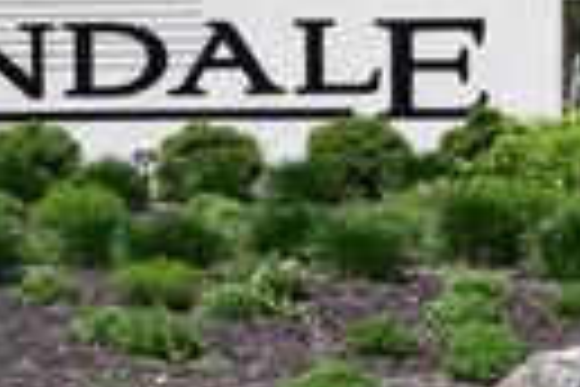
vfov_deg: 7.4
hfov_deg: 11.0
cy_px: 263
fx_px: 2996
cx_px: 31
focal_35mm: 186
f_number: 10
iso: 200
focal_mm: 32
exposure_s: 1/400
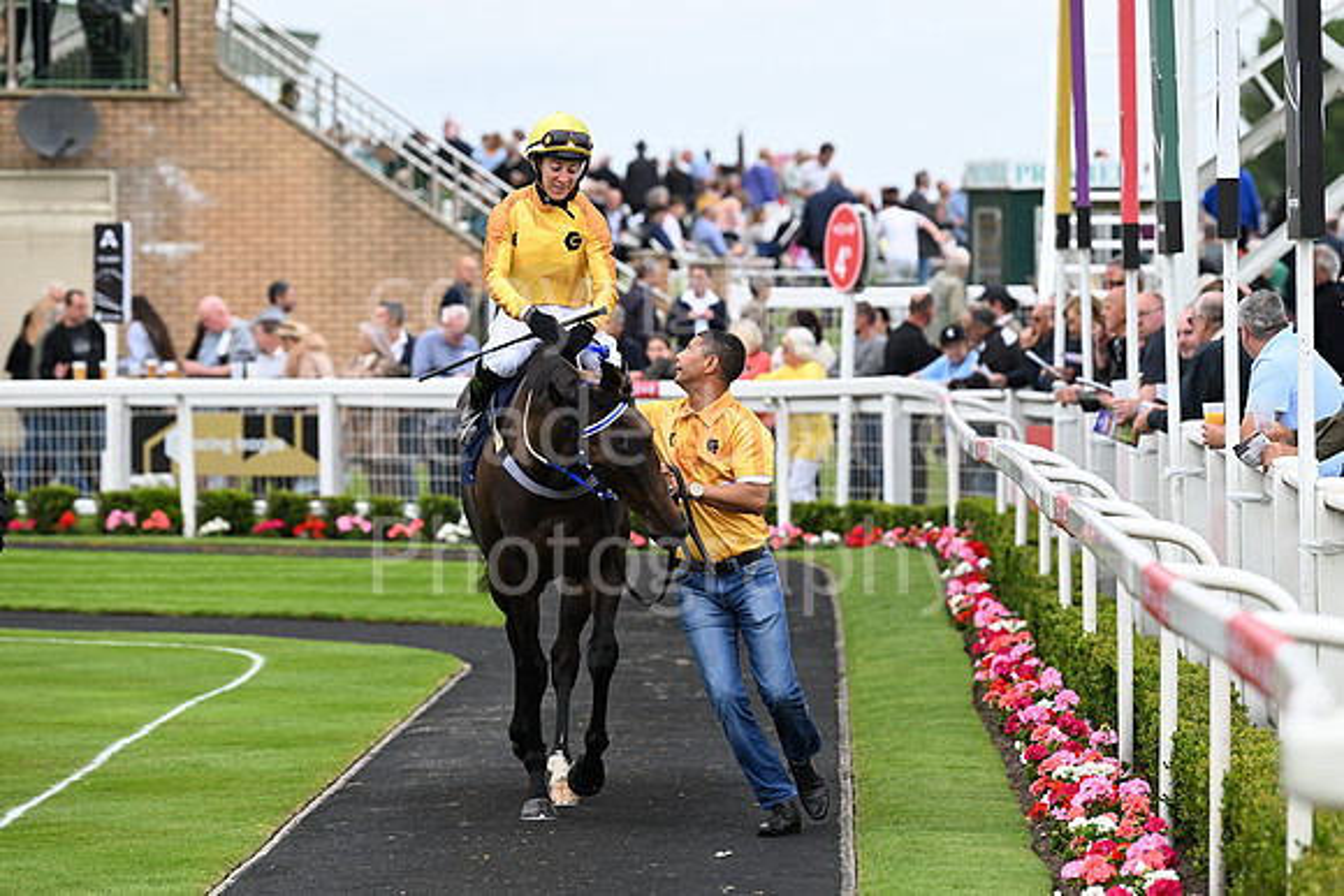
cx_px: 672
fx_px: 6535
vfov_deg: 7.9
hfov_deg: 11.7
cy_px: 448
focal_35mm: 175
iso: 800
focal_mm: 175
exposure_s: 1/1250
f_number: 4.5
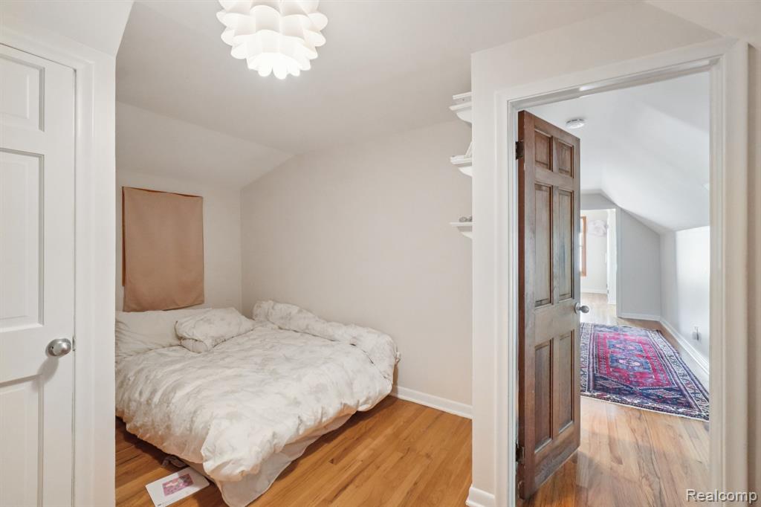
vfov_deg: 77.3
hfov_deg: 100.4
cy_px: 254
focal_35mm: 15
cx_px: 380
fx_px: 317
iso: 3200
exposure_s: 1/30
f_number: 8
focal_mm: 10
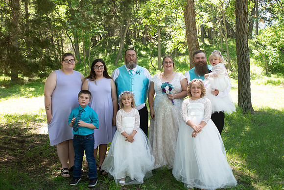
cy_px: 90
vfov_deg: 40.3
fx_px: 258
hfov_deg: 57.6
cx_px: 150
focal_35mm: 33
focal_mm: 31
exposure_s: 1/125
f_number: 5
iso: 250
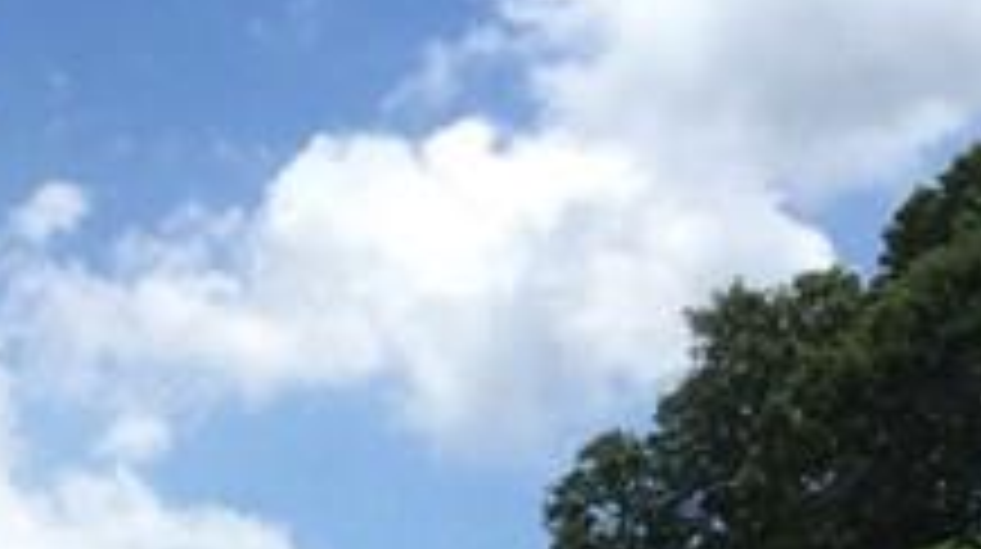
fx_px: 4131
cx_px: -423
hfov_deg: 12.9
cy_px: 1602
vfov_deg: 6.9
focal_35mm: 159
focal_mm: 3.3
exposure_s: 1/1597
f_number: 2.4
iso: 25
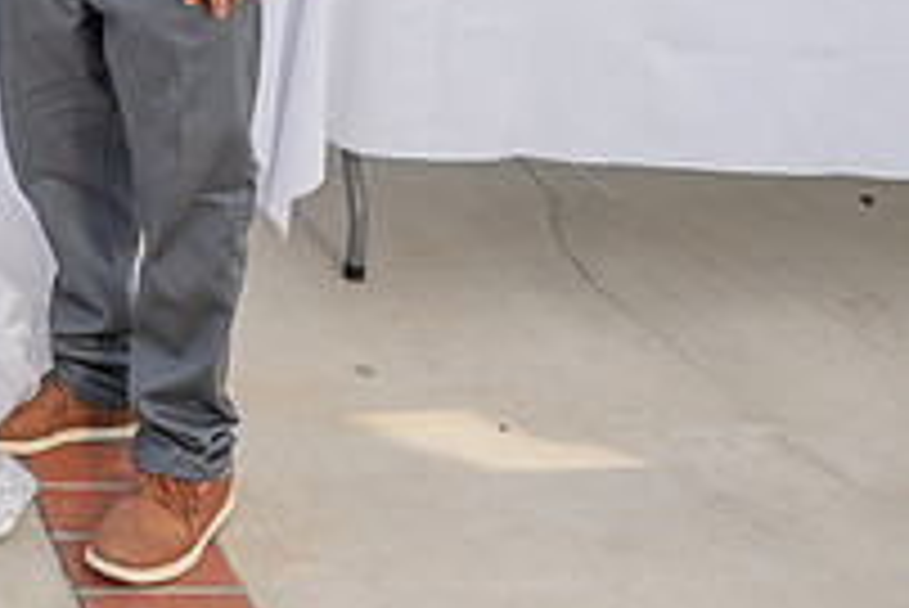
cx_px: -392
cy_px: -133
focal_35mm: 69
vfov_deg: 18.7
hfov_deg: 24.1
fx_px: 1743
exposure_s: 1/125
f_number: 5.6
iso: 200
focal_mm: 24
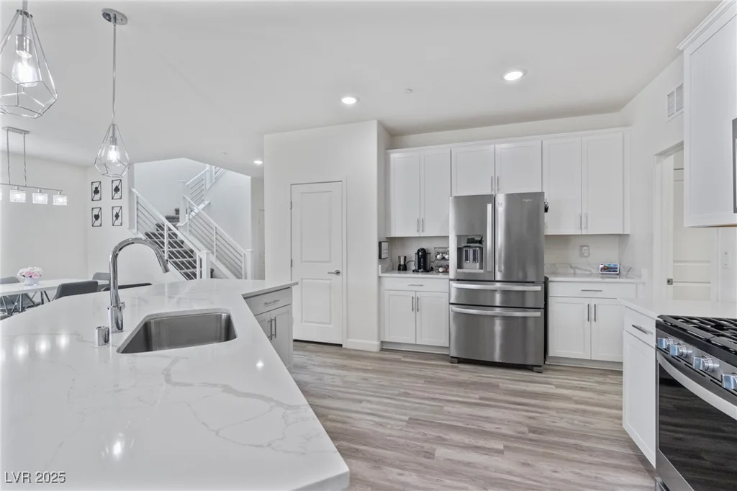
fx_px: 327
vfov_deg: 73.7
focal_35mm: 16
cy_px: 246
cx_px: 368
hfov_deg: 96.8
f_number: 6.3
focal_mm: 16
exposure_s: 1/750
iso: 4000
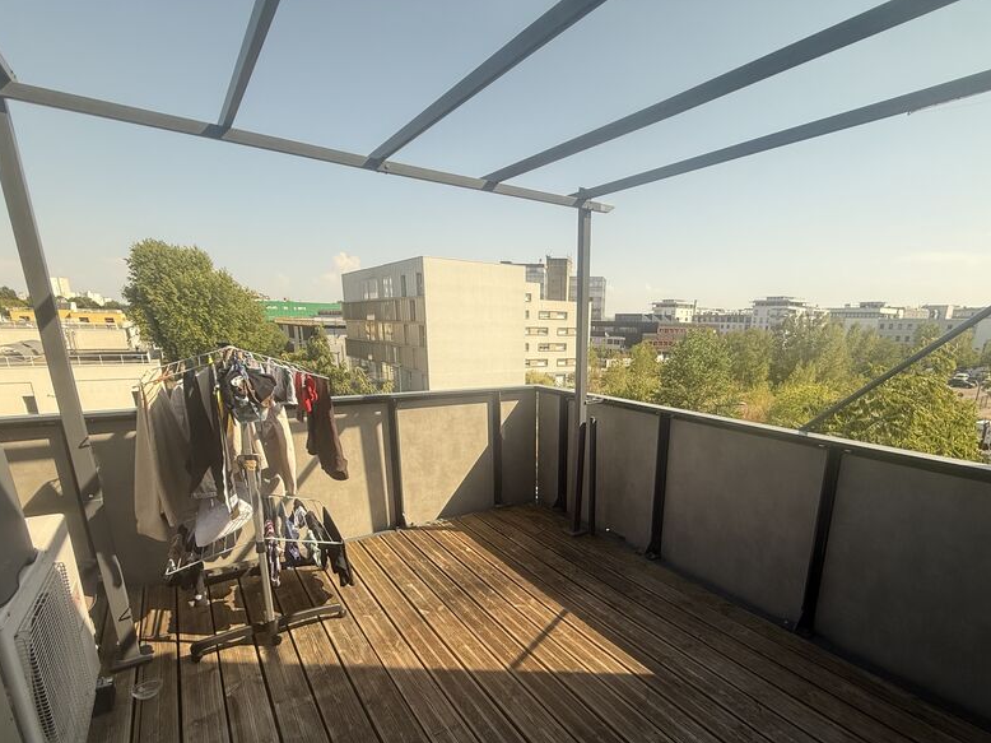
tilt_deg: -17.5
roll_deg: -1.5
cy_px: 469
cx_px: 569
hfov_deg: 87.2
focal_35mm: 18
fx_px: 515
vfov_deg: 70.3
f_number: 2.2
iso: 50
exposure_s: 1/1145
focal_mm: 2.22
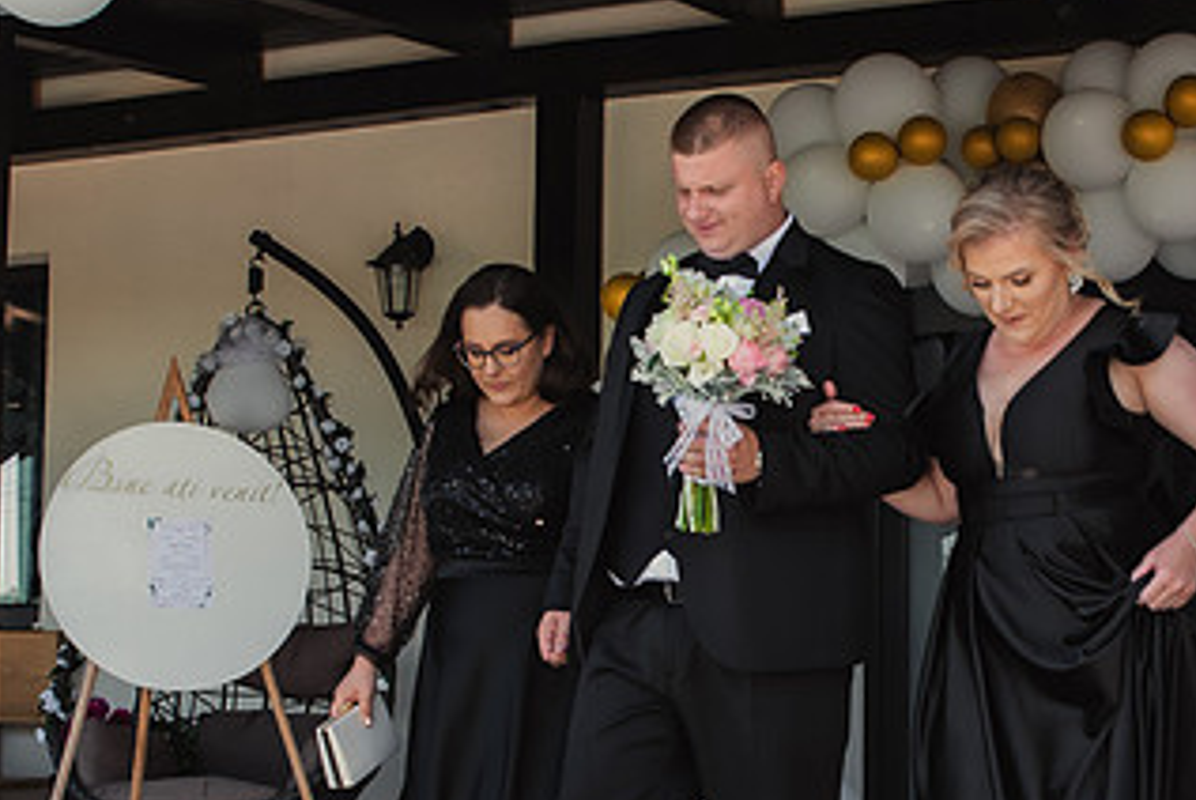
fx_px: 2228
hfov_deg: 29.7
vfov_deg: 20.2
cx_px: 865
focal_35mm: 67
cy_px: 583
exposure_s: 1/100
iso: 200
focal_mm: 29
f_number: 5
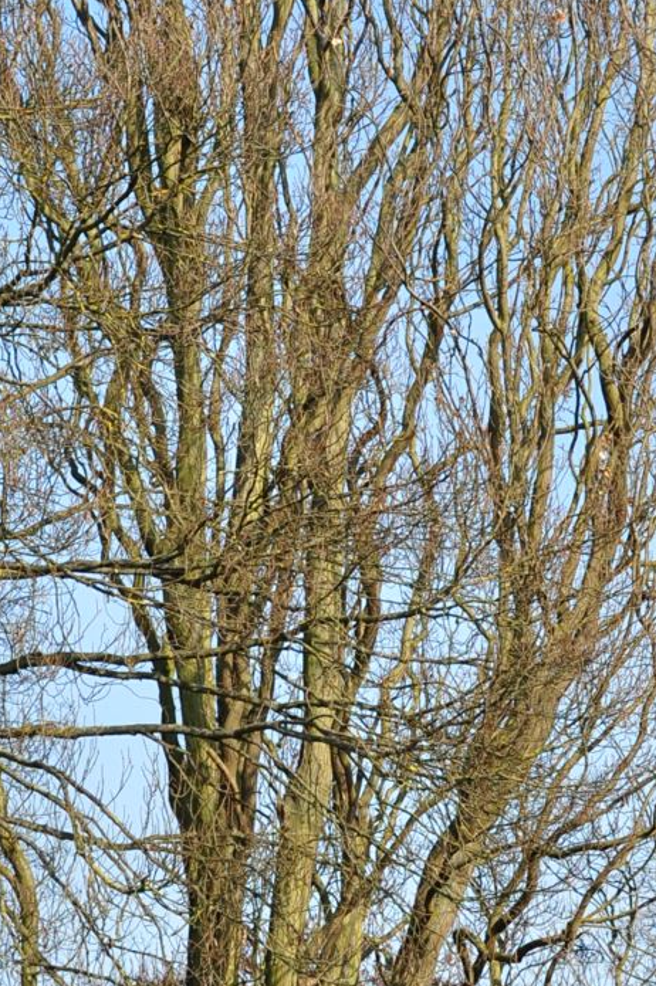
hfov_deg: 12.4
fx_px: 3012
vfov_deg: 18.6
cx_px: 295
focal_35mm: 110
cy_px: 458
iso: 200
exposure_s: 1/400
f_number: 8
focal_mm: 24
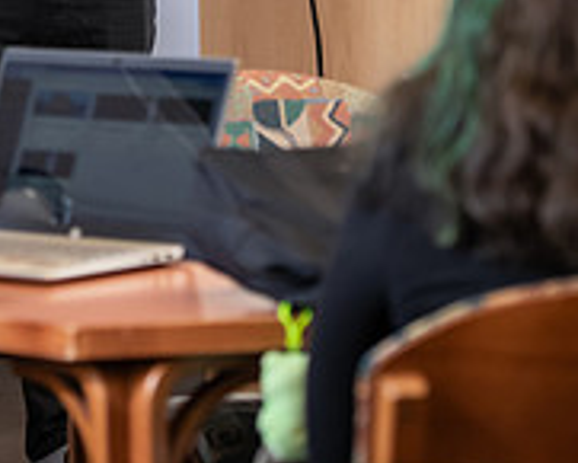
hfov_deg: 7.0
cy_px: -129
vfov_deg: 5.6
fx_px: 4724
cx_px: -77
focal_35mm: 276
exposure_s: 1/200
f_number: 3.2
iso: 800
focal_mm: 92
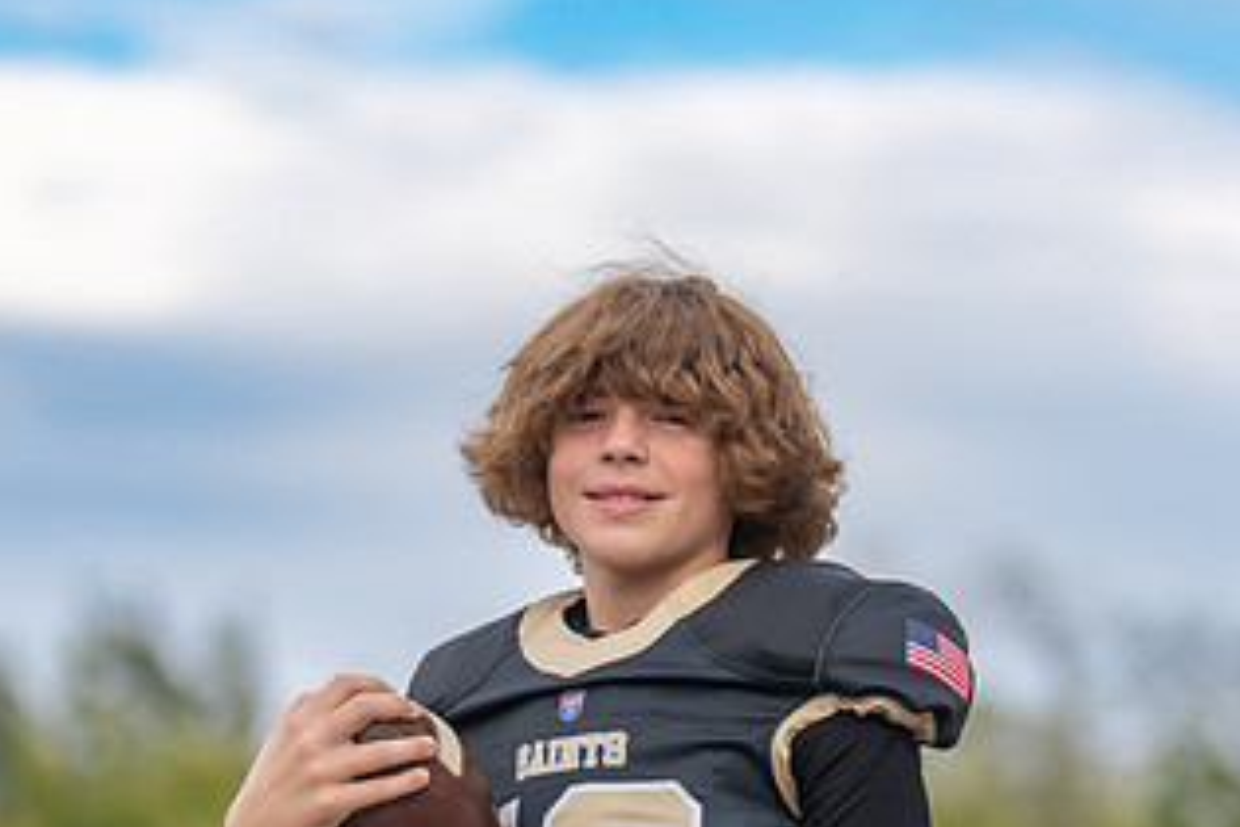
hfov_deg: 8.5
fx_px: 8369
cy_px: 719
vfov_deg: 5.6
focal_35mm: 243
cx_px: 689
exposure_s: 1/640
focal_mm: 127
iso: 100
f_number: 2.8
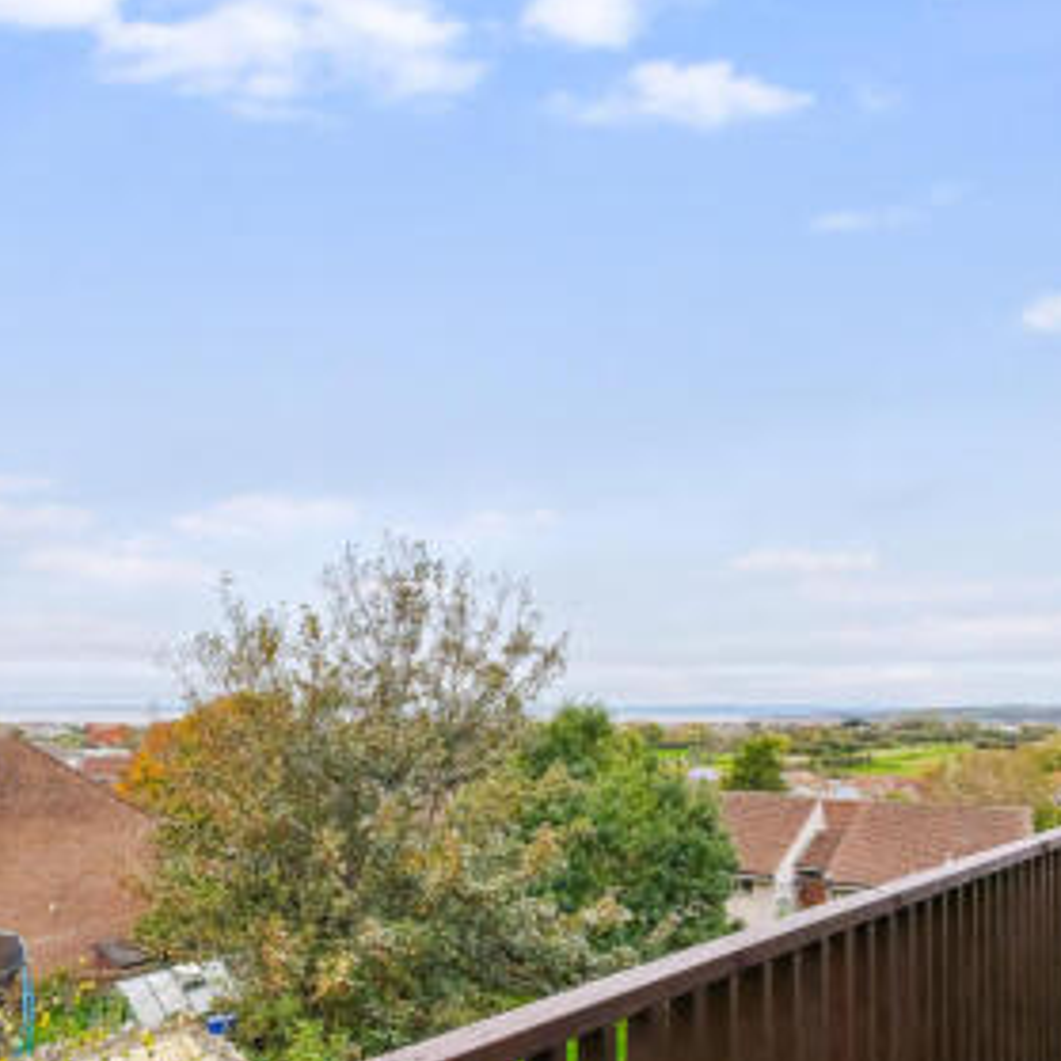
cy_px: 762
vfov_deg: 62.2
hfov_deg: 64.5
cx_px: 428
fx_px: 832
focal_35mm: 24
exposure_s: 1/800
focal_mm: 2.2
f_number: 1.9
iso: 20
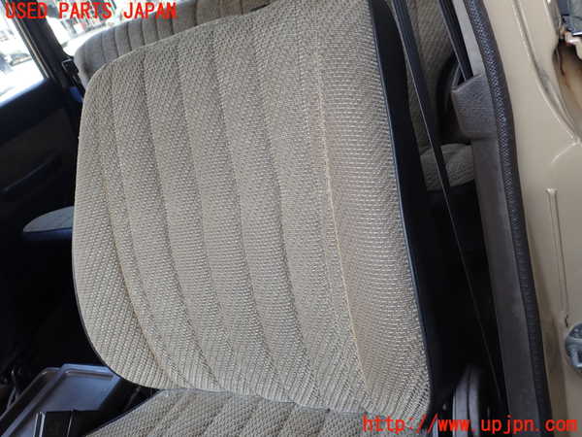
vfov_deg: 46.8
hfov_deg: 60.0
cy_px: 218
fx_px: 504
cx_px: 291
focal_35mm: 30
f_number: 3.2
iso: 100
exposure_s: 1/80
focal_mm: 5.4
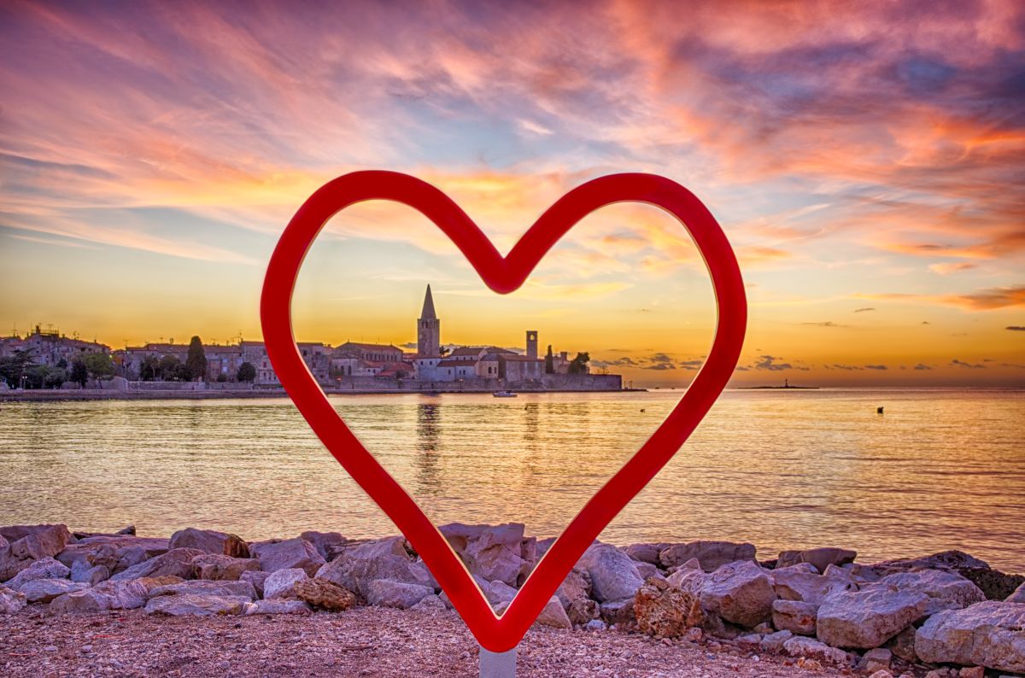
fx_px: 980
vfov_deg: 38.2
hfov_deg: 55.2
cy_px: 339
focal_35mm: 34
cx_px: 512
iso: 100
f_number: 8
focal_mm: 23
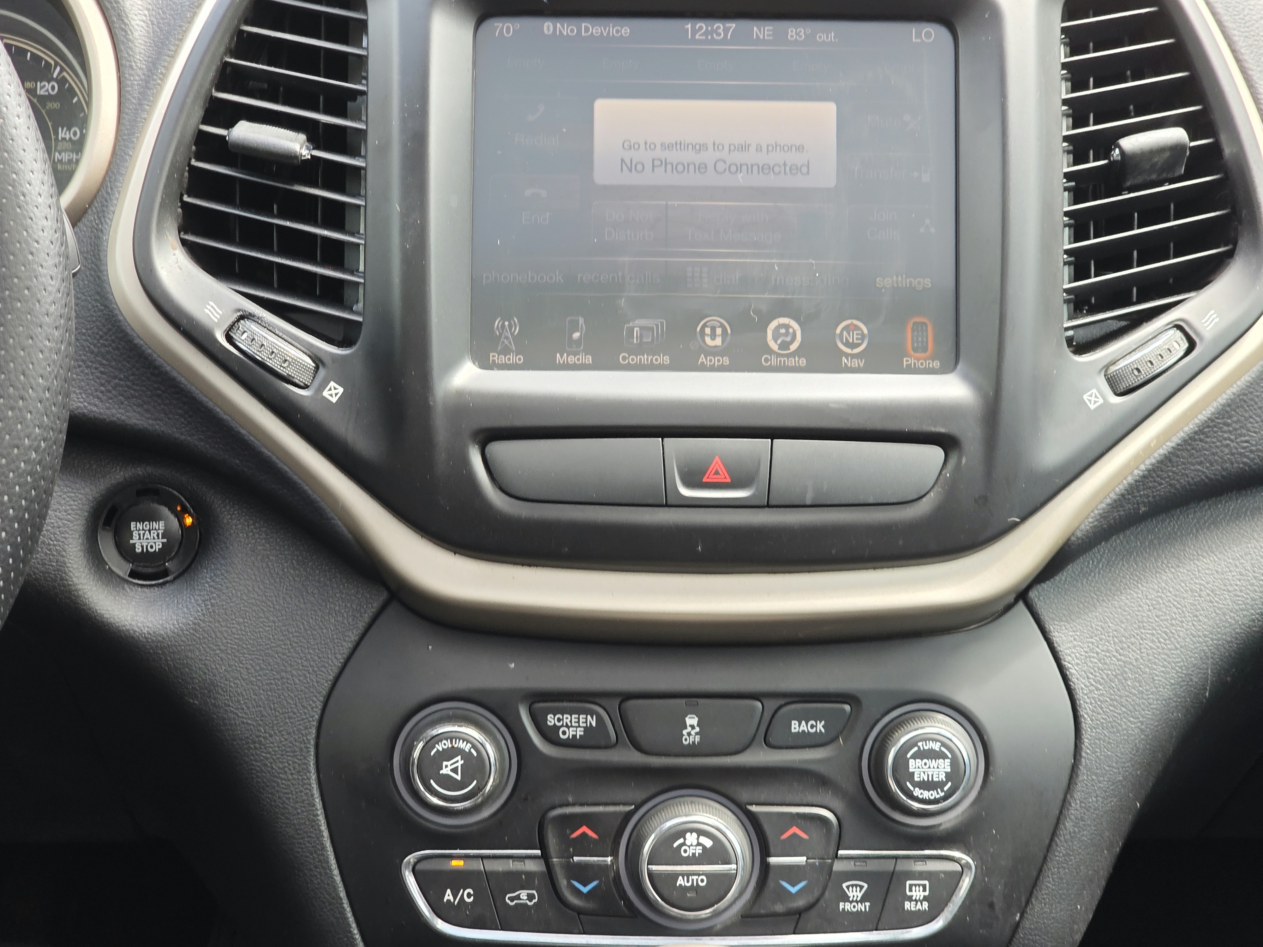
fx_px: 2518
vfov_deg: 21.3
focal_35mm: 69
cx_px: 632
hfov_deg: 28.2
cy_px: 474
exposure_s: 1/62.5
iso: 80
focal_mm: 7.9
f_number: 2.4
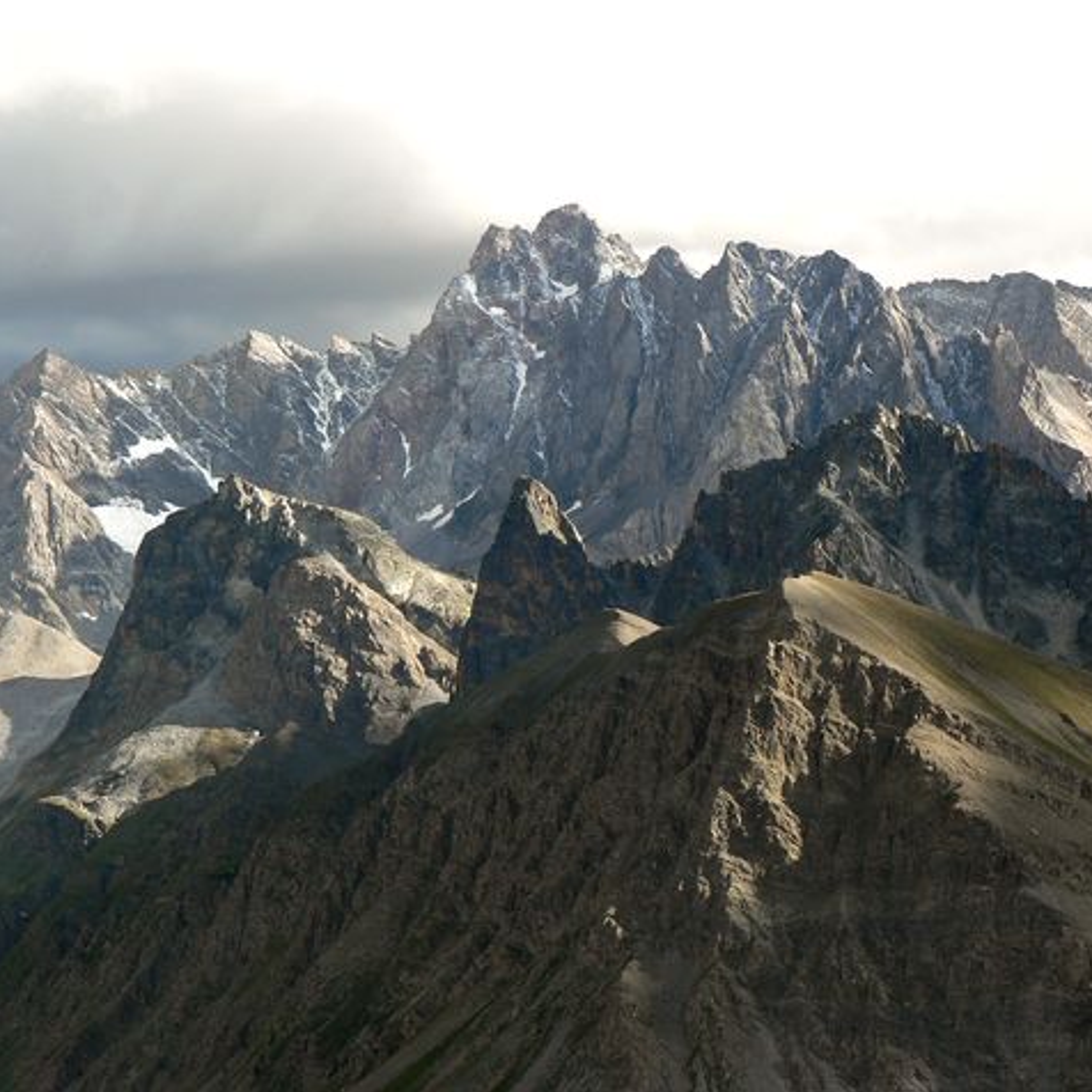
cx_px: 638
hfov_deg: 13.1
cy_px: 544
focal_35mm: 133
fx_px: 4747
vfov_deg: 13.1
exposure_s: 1/320
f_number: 4
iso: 80
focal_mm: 18.6
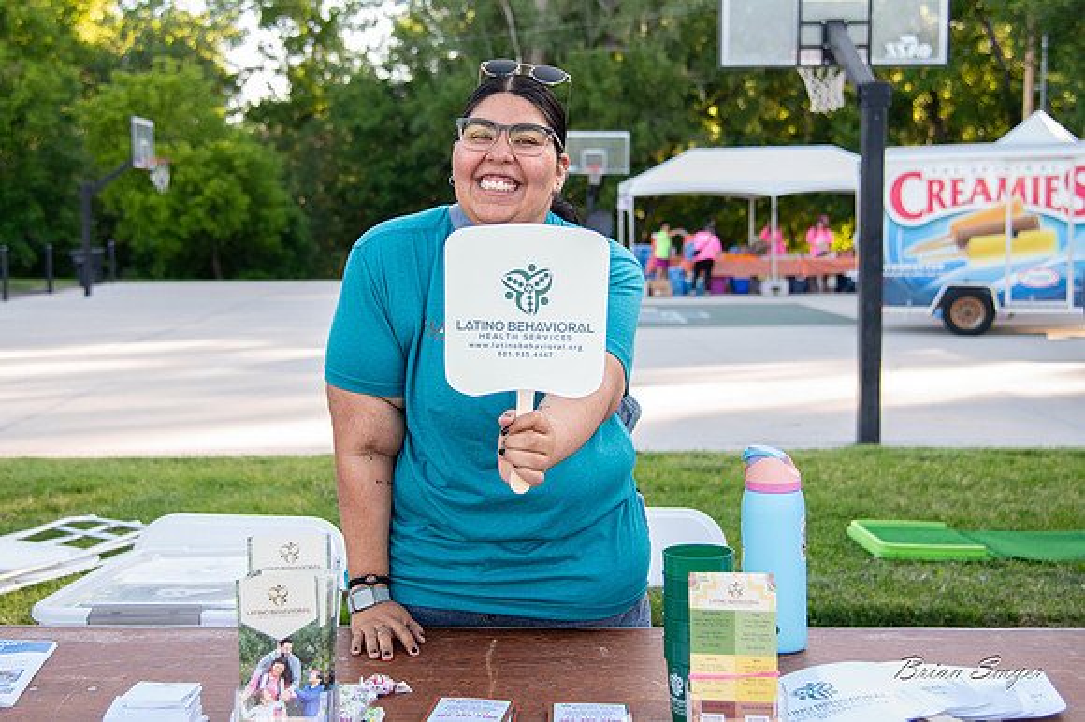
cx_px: 505
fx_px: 1411
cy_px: 299
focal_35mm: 47
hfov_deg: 42.0
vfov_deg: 28.7
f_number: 4
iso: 500
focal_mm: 38
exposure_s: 1/250
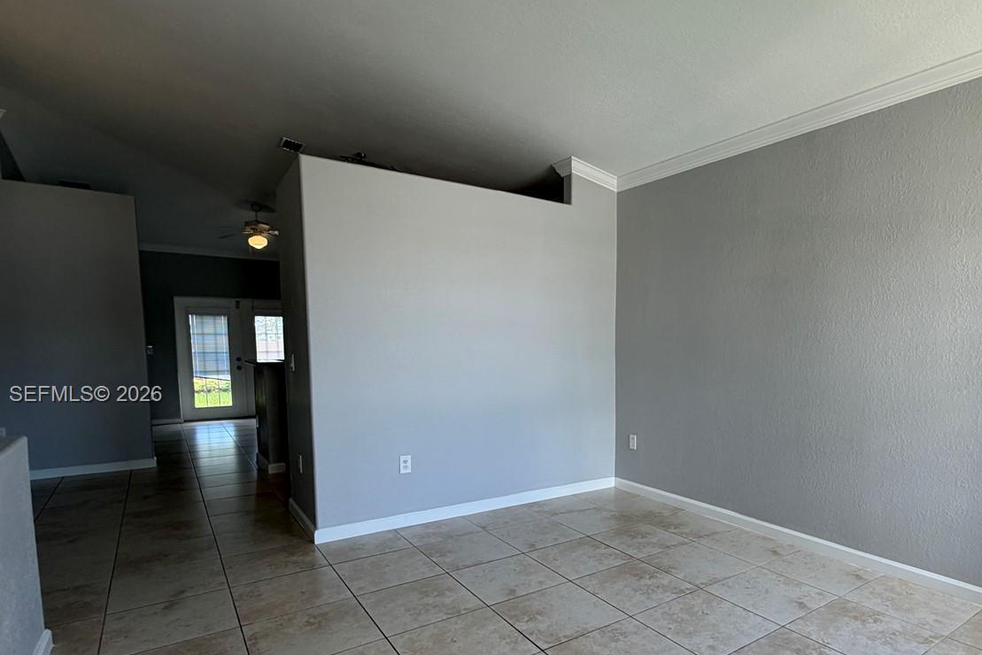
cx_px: 595
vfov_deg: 59.0
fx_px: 573
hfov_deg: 80.1
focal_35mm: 21
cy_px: 396
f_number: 2.2
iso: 80
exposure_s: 1/120
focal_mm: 2.22
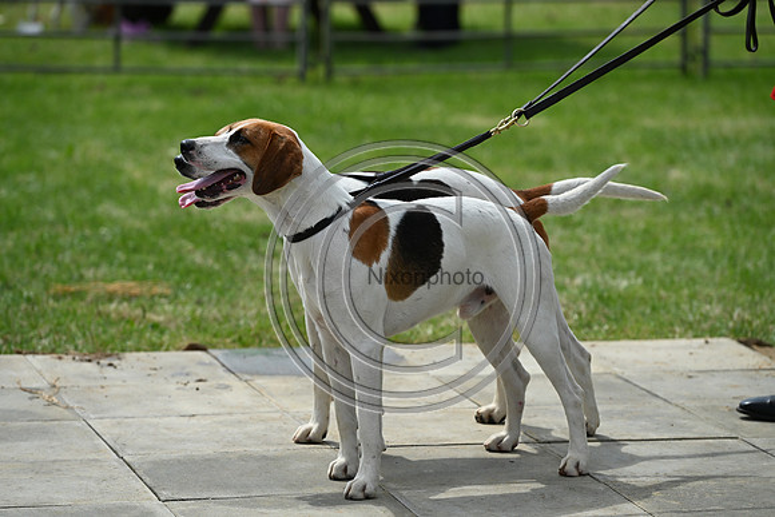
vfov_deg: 8.1
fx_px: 3660
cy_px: 258
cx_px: 388
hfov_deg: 12.1
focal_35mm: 170
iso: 180
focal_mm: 170
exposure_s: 1/1250
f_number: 4.5
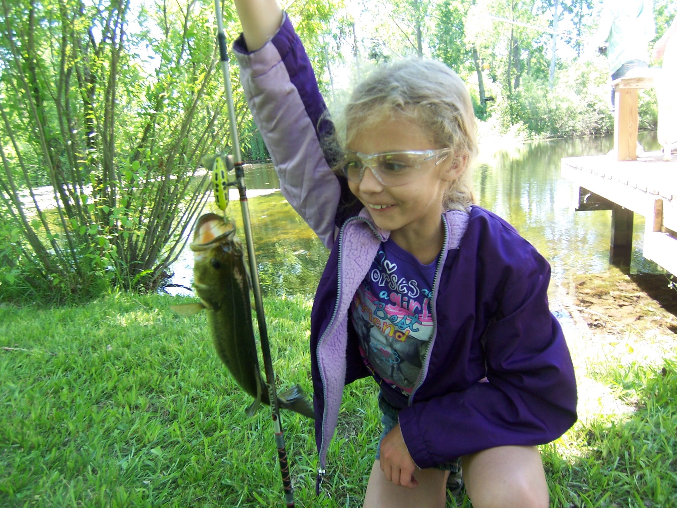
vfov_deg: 58.9
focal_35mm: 23
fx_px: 450
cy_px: 254
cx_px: 338
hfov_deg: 73.9
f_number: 2.8
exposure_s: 1/40
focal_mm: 3.8
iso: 64
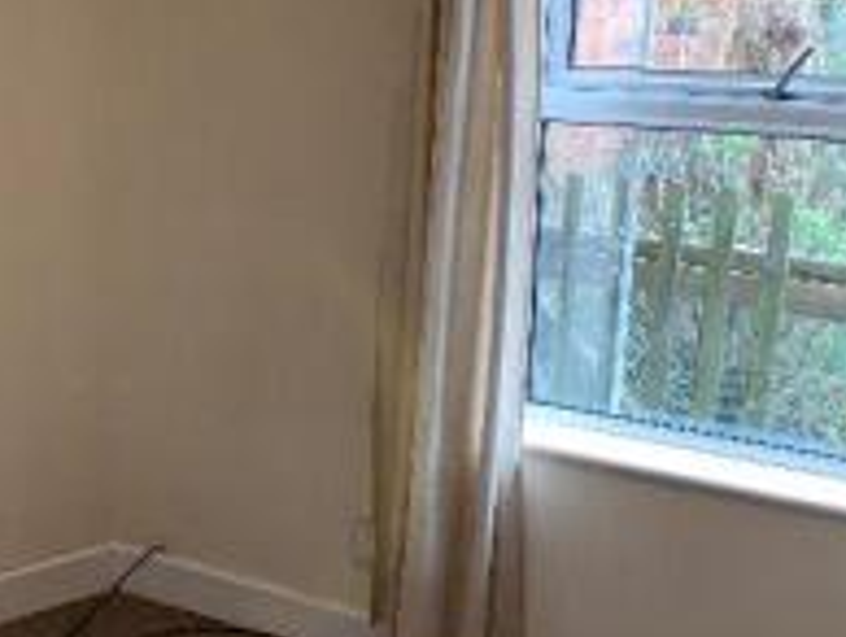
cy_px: 447
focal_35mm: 78
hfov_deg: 24.7
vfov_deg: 18.9
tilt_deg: -17.7
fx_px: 1909
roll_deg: +1.3
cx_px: 216
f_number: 1.8
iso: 40
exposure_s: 1/121
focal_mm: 4.25
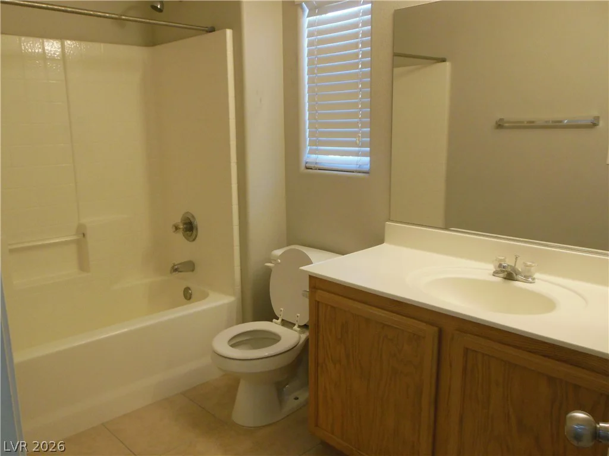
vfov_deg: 48.2
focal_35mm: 29
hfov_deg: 61.7
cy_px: 228
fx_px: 510
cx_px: 304
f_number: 3.3
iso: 400
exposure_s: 1/125
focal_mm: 5.2
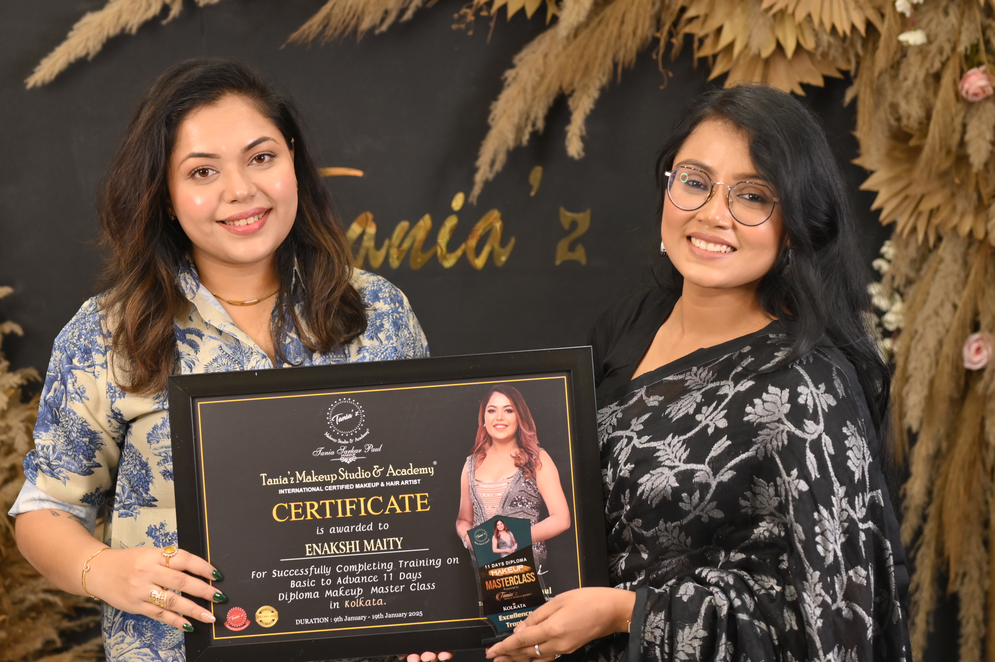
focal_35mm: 70
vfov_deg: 19.4
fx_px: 1933
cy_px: 372
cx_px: 454
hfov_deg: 28.8
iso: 1000
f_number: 2.8
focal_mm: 50
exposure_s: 1/250
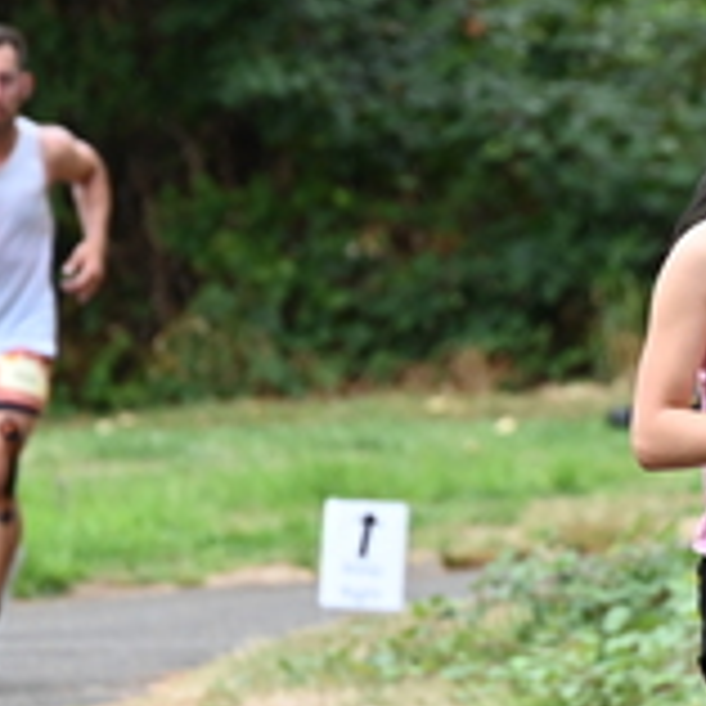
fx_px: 13752
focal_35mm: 596
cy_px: 232
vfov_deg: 2.9
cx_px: 733
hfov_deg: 2.9
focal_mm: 200
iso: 800
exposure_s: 1/250
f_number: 6.3
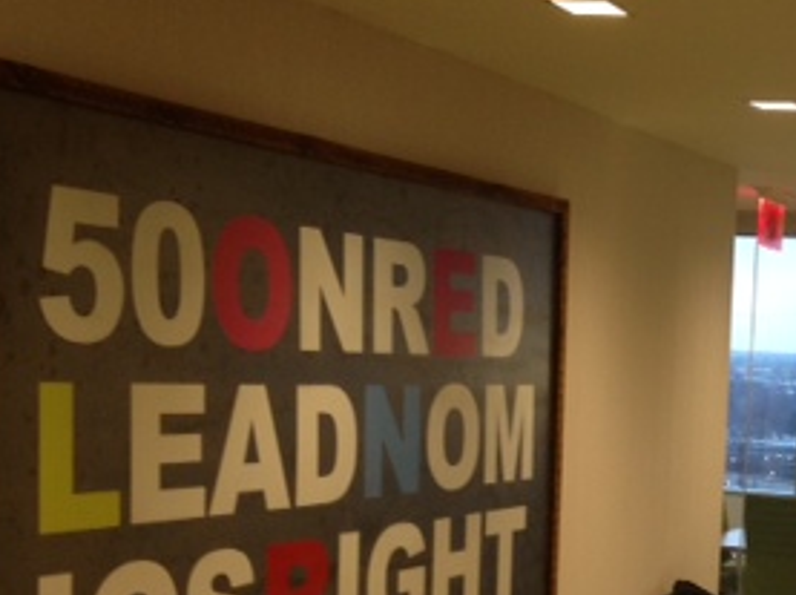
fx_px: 1860
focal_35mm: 81
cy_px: 578
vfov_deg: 17.8
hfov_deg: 23.2
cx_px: 799
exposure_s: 1/20
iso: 100
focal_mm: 4.28
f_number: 2.4
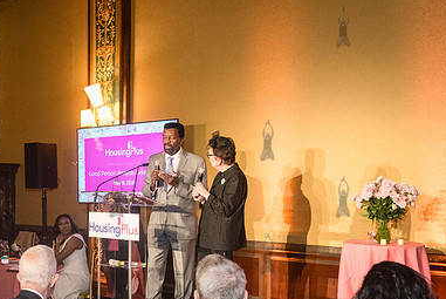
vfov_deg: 24.6
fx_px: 682
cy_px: 196
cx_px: 116
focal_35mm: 55
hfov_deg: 35.5
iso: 6400
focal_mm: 35
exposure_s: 1/160
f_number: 4
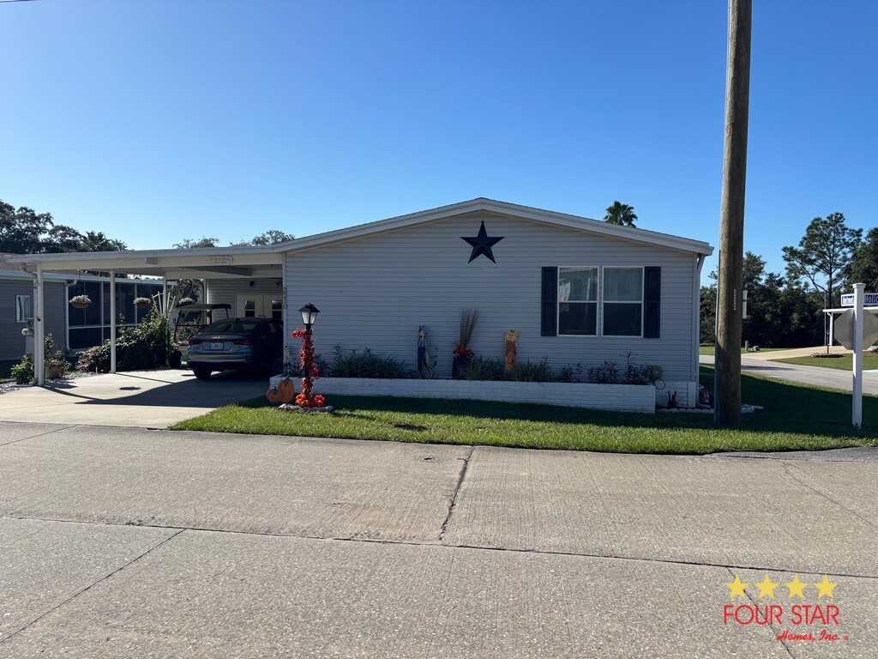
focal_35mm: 26
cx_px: 439
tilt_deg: -2.0
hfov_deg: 67.3
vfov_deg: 53.1
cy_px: 330
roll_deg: -0.8
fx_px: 659
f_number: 1.6
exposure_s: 1/4255
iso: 50
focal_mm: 5.96
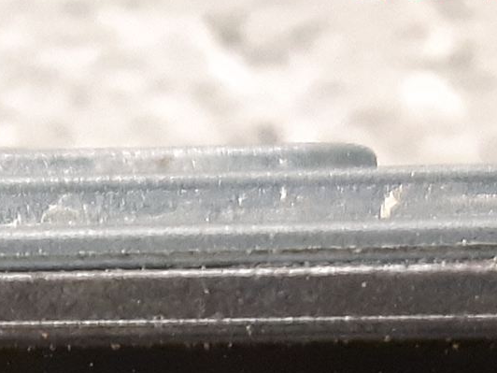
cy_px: 557
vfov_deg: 13.9
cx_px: -25
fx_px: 1436
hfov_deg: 19.0
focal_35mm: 100
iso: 400
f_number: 1.7
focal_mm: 3.93
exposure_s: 1/25
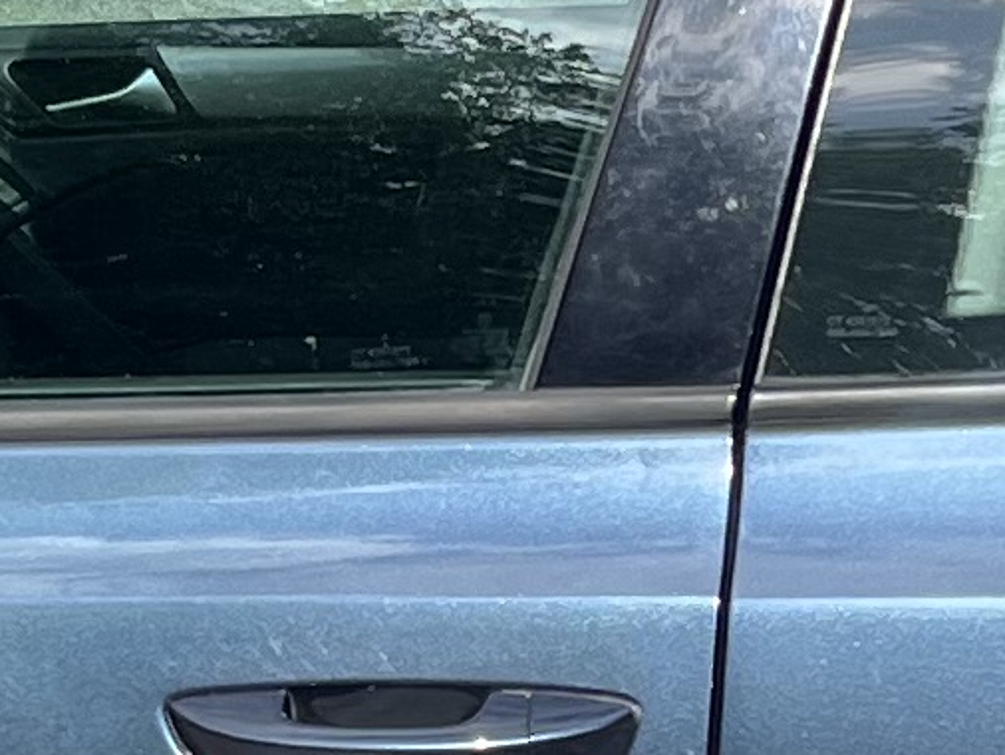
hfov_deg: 9.6
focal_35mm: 207
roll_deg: +1.2
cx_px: 504
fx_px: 6013
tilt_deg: -12.5
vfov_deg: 7.2
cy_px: 731
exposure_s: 1/1802
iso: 50
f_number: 1.6
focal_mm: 5.1
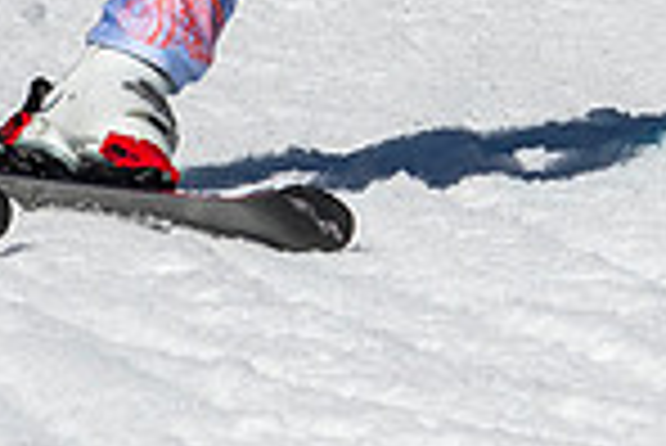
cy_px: -258
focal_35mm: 3102
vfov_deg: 0.4
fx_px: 57442
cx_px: 249
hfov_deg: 0.7
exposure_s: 1/2000
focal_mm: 400
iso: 200
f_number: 8
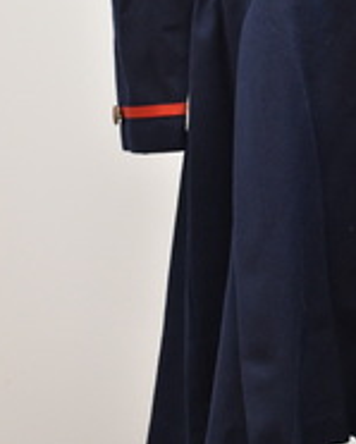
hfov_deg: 19.2
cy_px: 72
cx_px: 337
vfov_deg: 23.9
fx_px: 1028
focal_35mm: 78
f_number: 4.5
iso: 1000
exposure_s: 1/80
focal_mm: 23
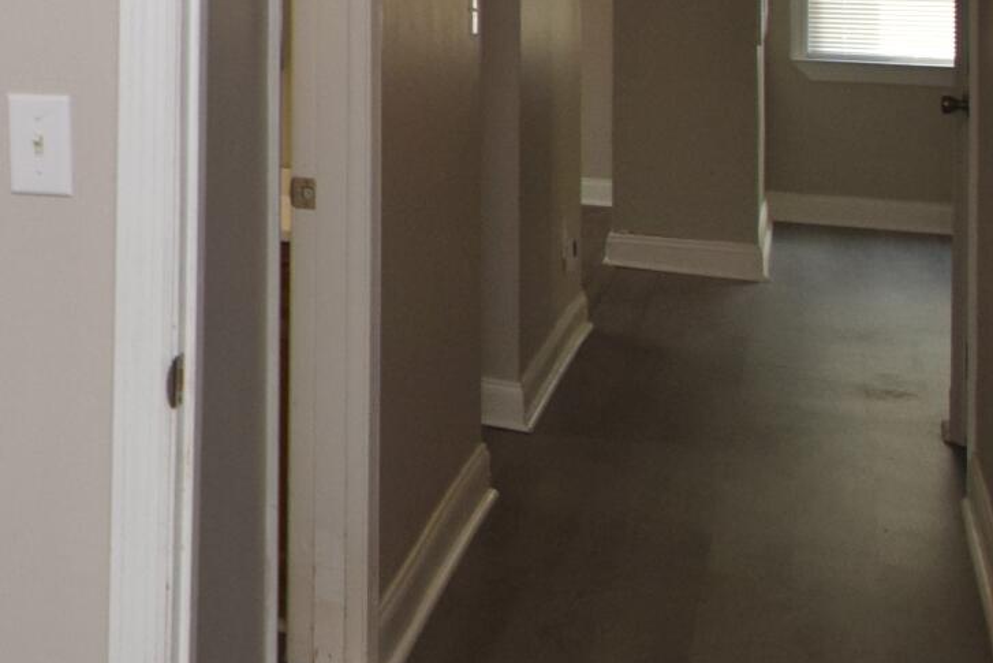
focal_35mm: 68
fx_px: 1878
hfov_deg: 20.8
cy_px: -101
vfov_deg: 19.0
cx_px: -781
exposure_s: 1/125
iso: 640
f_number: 5.6
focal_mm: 11
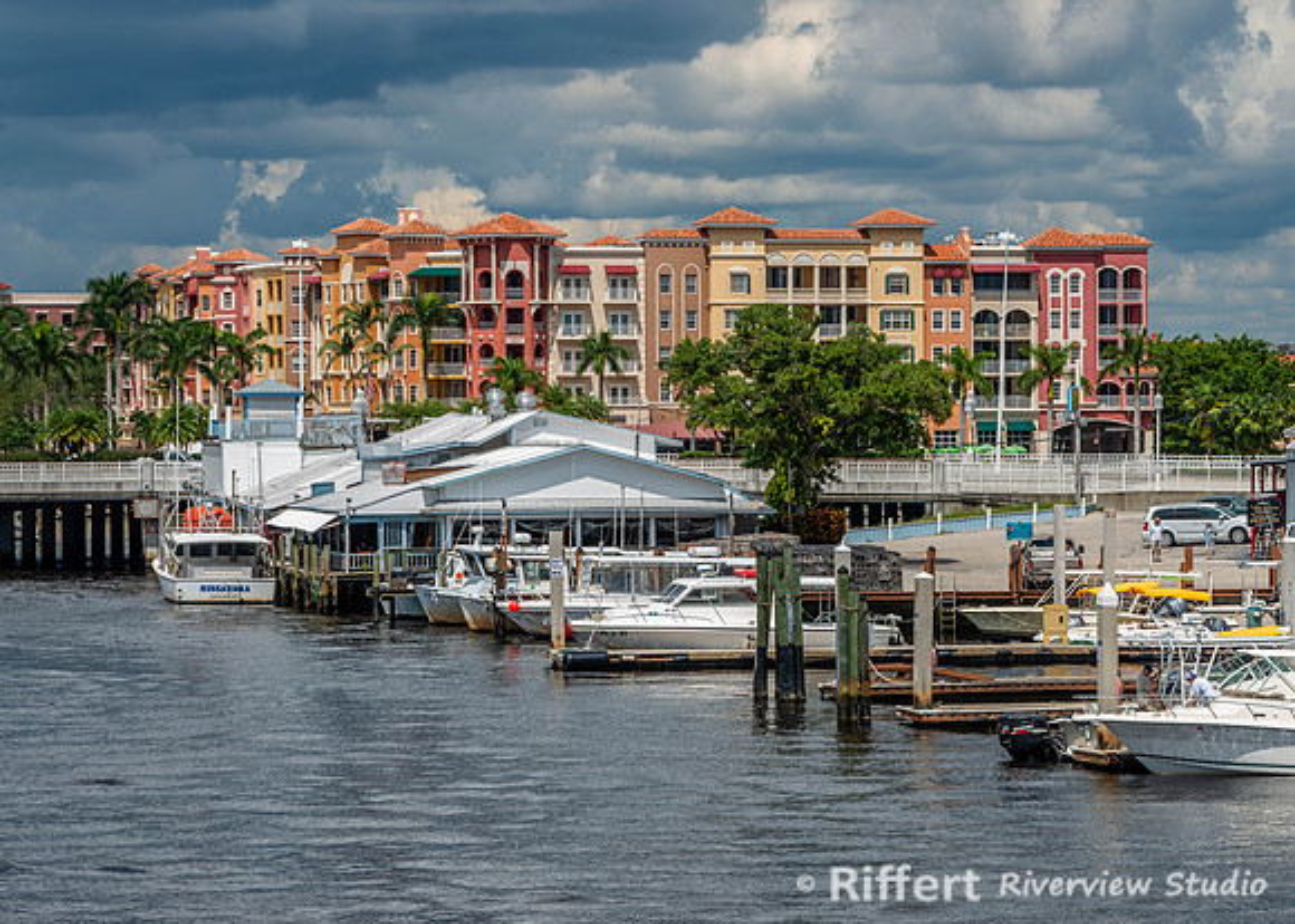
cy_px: 462
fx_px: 5020
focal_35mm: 137
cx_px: 648
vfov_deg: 10.5
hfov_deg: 14.7
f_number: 11
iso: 100
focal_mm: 122
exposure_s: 1/200
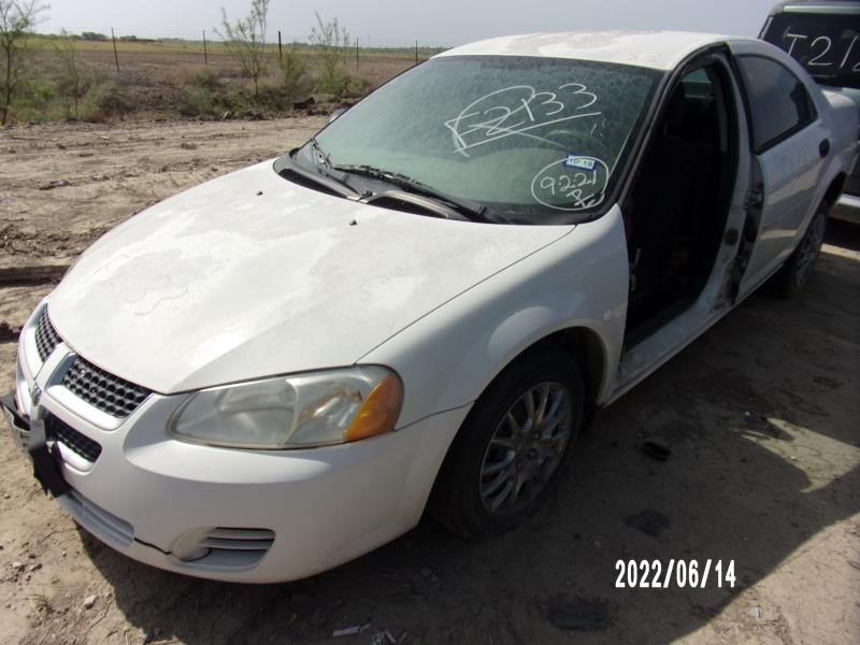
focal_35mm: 24
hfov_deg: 71.6
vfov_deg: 56.8
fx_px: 596
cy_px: 322
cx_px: 430
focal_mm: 4.3
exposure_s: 1/180
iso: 80
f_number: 10.8
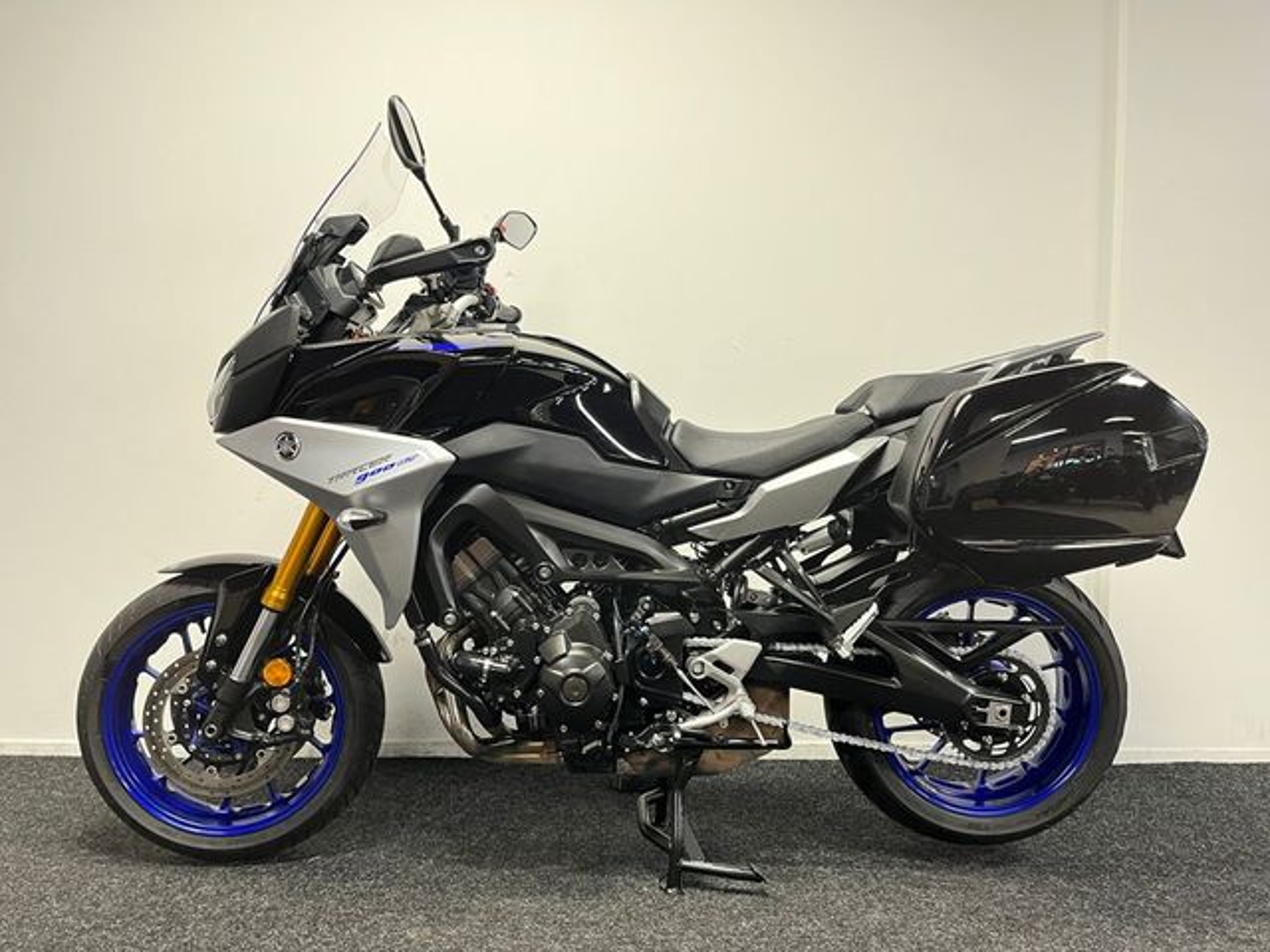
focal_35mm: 26
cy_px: 476
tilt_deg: -1.9
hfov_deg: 67.3
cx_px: 635
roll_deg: -0.7
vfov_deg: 53.1
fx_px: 954
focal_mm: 5.1
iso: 400
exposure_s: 1/50
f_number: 1.6
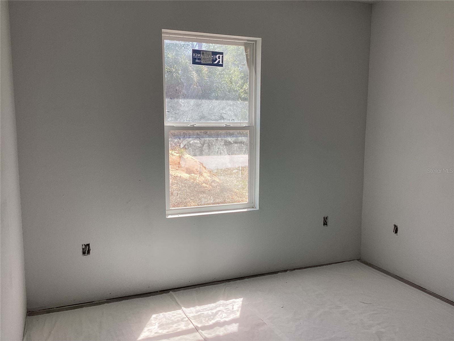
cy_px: 170
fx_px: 407
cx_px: 227
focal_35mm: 31
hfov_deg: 58.4
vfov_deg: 45.4
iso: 25
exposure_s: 1/125
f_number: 2.4
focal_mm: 3.3
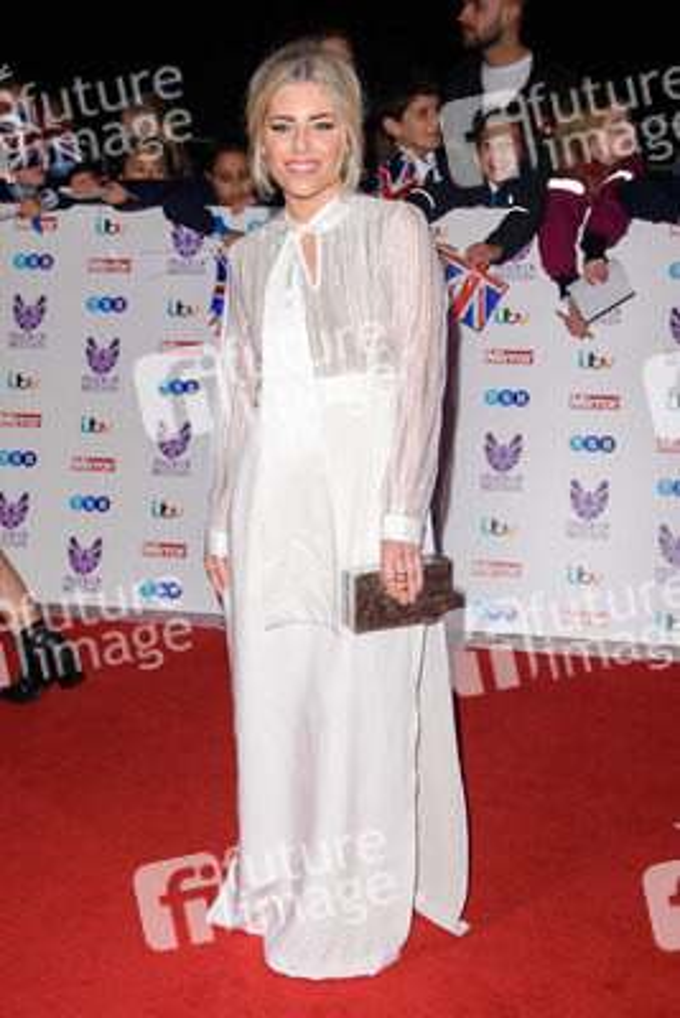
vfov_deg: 42.7
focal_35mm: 46
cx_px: 340
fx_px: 1302
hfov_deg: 29.3
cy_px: 509
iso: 800
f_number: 5.6
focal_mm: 46
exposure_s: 1/250
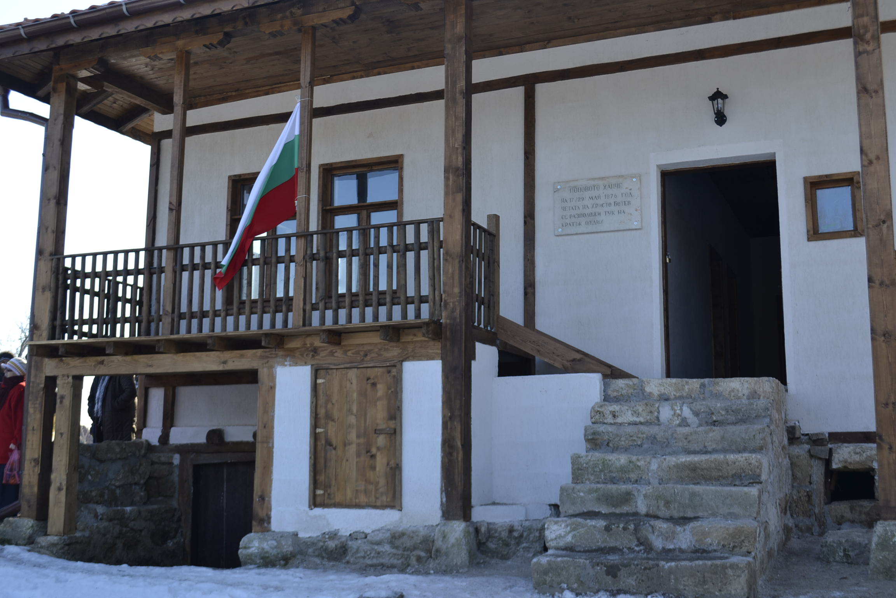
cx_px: 448
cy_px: 299
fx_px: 1045
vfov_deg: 31.9
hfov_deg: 46.4
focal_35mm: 42
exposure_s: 1/160
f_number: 6.3
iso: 100
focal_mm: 28
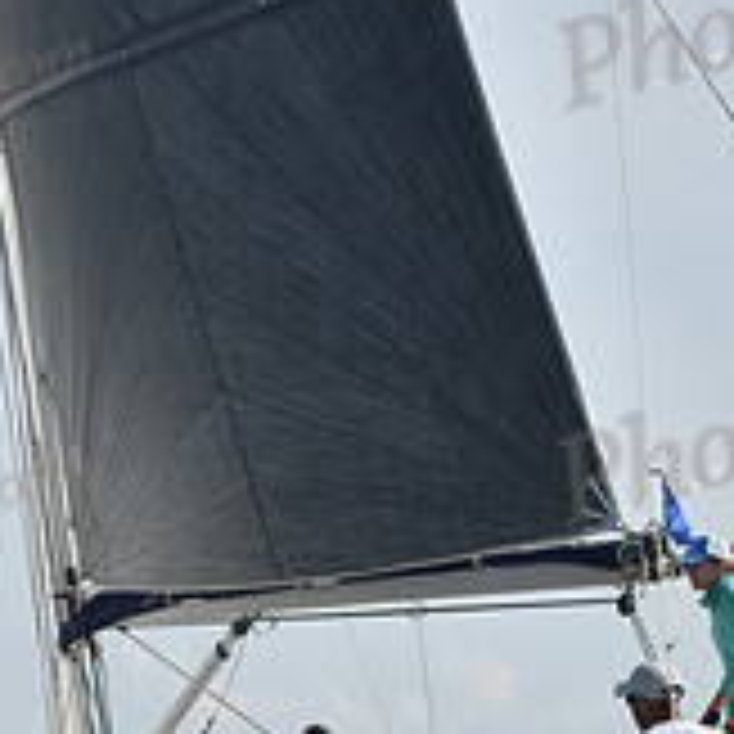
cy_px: 705
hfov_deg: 8.3
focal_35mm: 212
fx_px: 5086
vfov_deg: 8.2
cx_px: 329
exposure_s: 1/1250
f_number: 7.1
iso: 250
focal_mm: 70
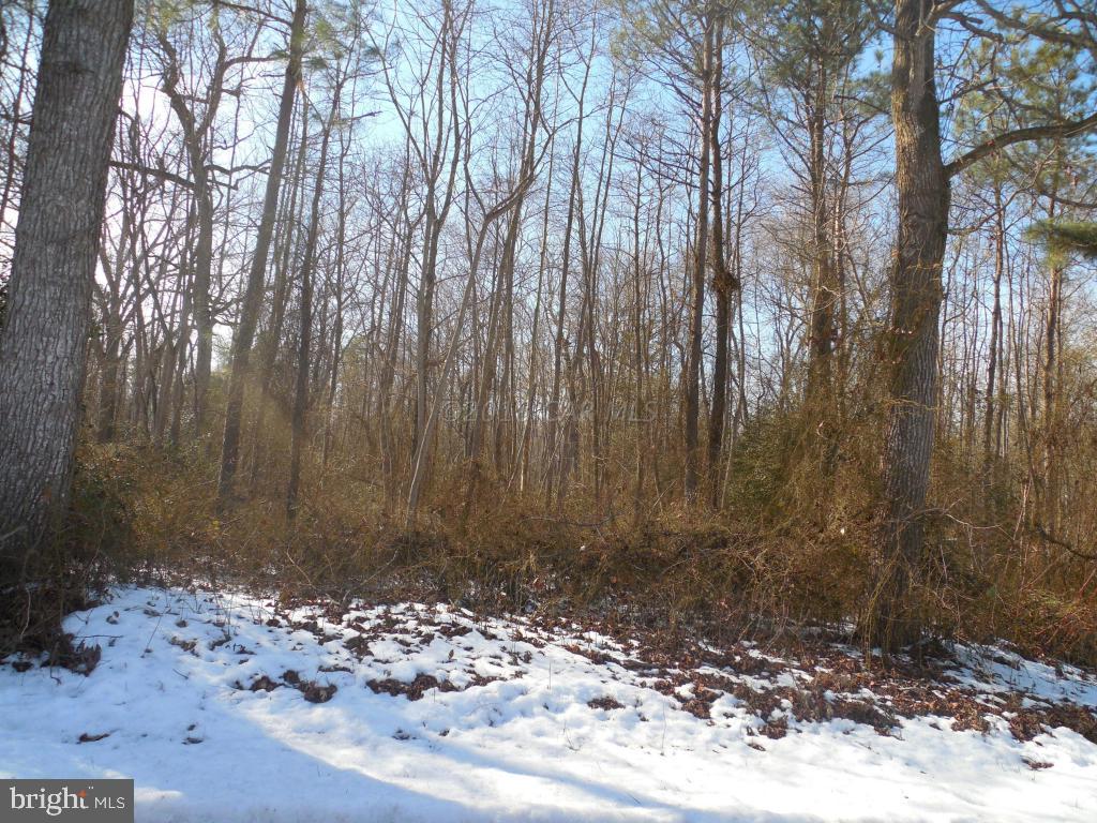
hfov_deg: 69.4
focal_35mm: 25
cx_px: 548
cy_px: 412
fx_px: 792
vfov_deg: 54.9
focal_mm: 4.5
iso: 125
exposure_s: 1/500
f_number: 3.3
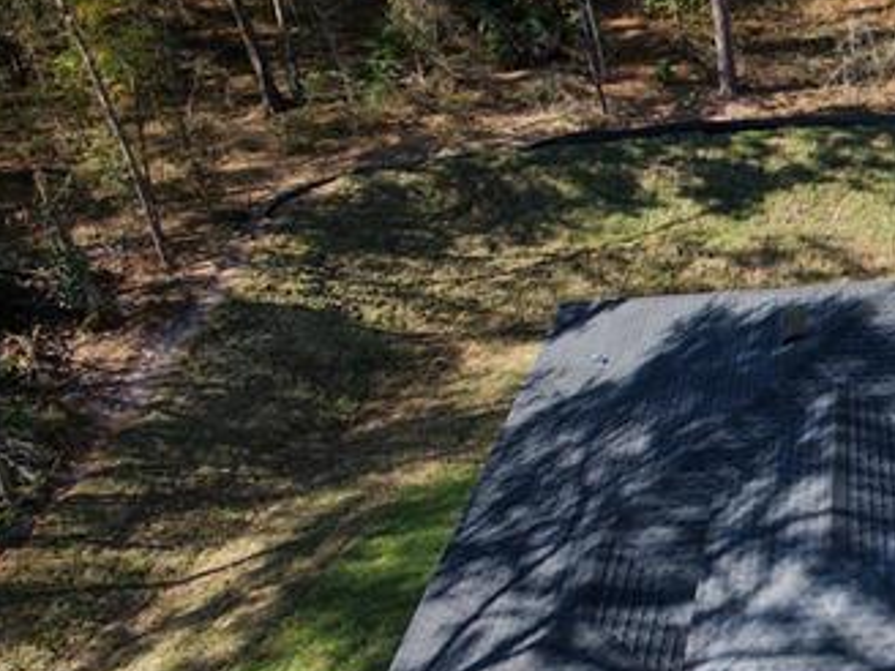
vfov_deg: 28.8
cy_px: 486
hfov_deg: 31.7
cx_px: 1081
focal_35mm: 50
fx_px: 1293
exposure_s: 1/350
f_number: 2.2
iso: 100
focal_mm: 3.05
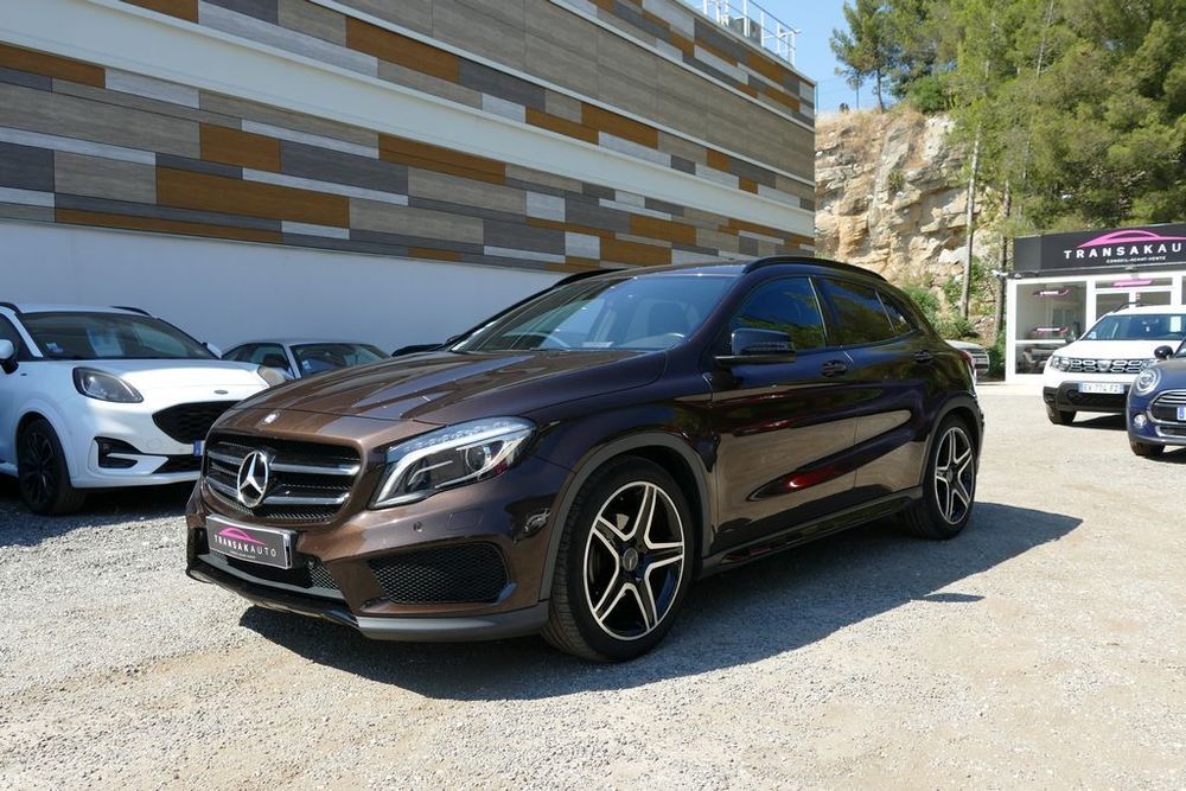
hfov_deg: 63.7
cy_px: 396
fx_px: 955
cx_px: 593
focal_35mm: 29
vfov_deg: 45.0
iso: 125
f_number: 3
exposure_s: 1/1000
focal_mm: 10.6
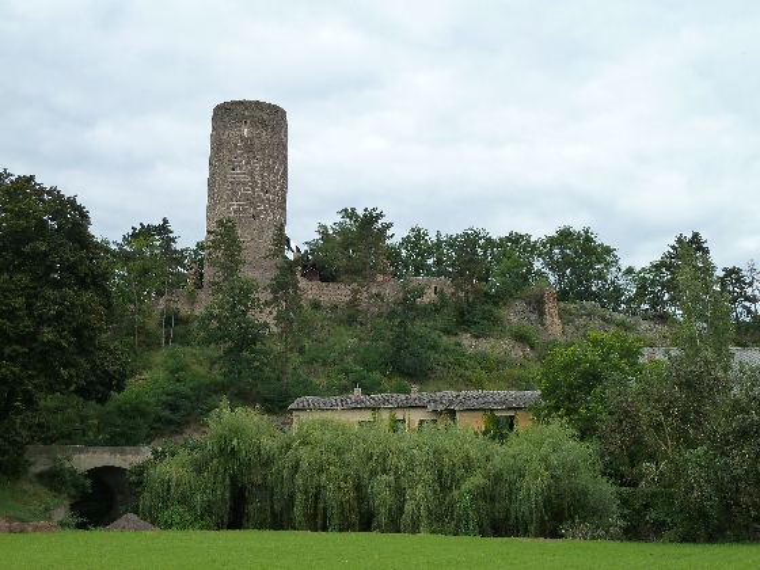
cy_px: 285
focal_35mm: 42
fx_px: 922
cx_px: 380
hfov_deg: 44.8
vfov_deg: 34.3
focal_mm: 6.9
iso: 125
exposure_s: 1/400
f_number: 4
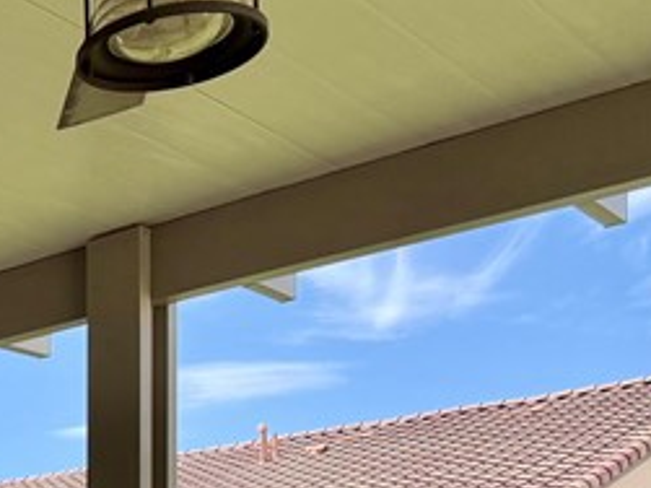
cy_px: 742
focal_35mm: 98
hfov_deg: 17.2
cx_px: -433
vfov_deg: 14.1
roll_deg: +1.1
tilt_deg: -1.2
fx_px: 1842
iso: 100
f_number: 1.78
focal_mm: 6.76
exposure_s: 1/2611
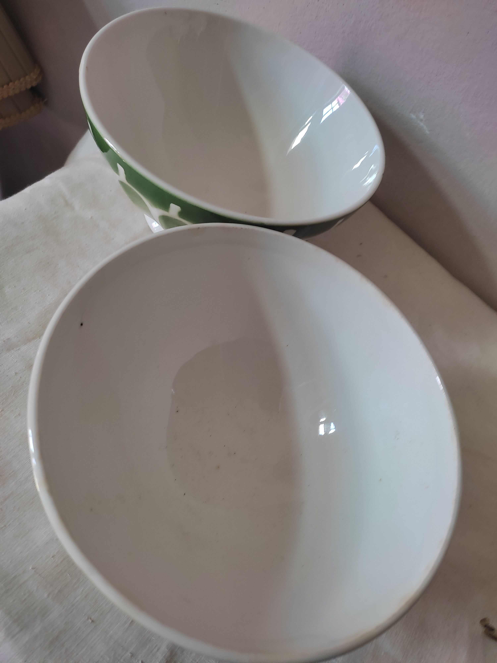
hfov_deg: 53.1
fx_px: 498
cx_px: 248
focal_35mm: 26
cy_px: 332
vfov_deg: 67.3
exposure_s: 1/33
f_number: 1.79
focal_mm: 4.74
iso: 237
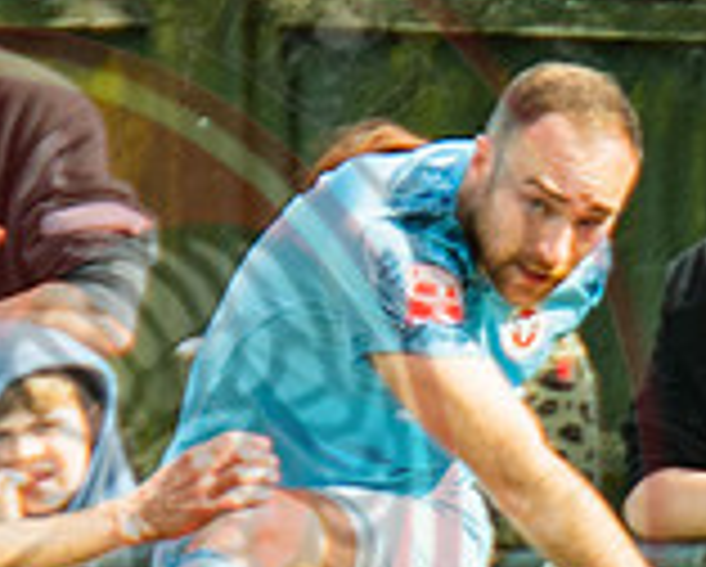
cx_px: 739
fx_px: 77867
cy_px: 1066
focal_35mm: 3722
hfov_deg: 0.5
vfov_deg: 0.4
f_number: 4
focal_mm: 420
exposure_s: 1/1250
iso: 400
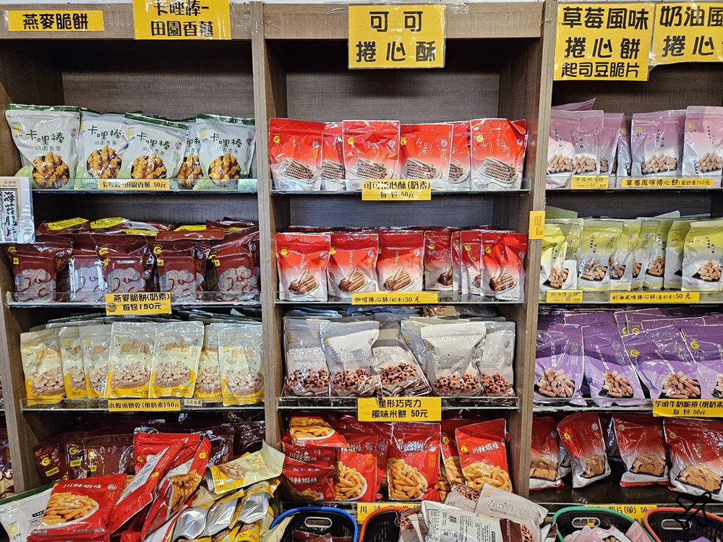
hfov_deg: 73.9
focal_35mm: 23
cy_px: 271
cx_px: 362
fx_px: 480
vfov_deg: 58.9
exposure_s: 1/120
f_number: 1.8
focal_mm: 5.4
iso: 800
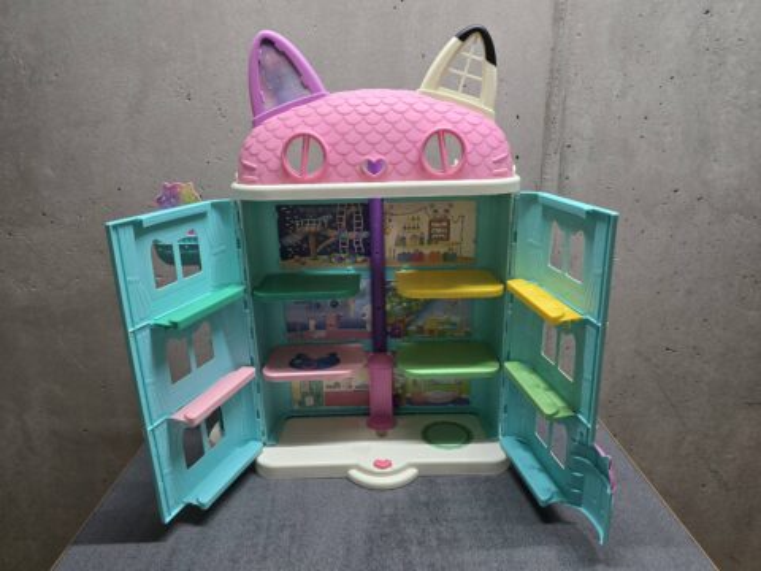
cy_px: 286
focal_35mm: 23
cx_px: 380
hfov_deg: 73.9
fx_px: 506
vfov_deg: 58.9
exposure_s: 1/100
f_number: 1.7
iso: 640
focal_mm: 6.3
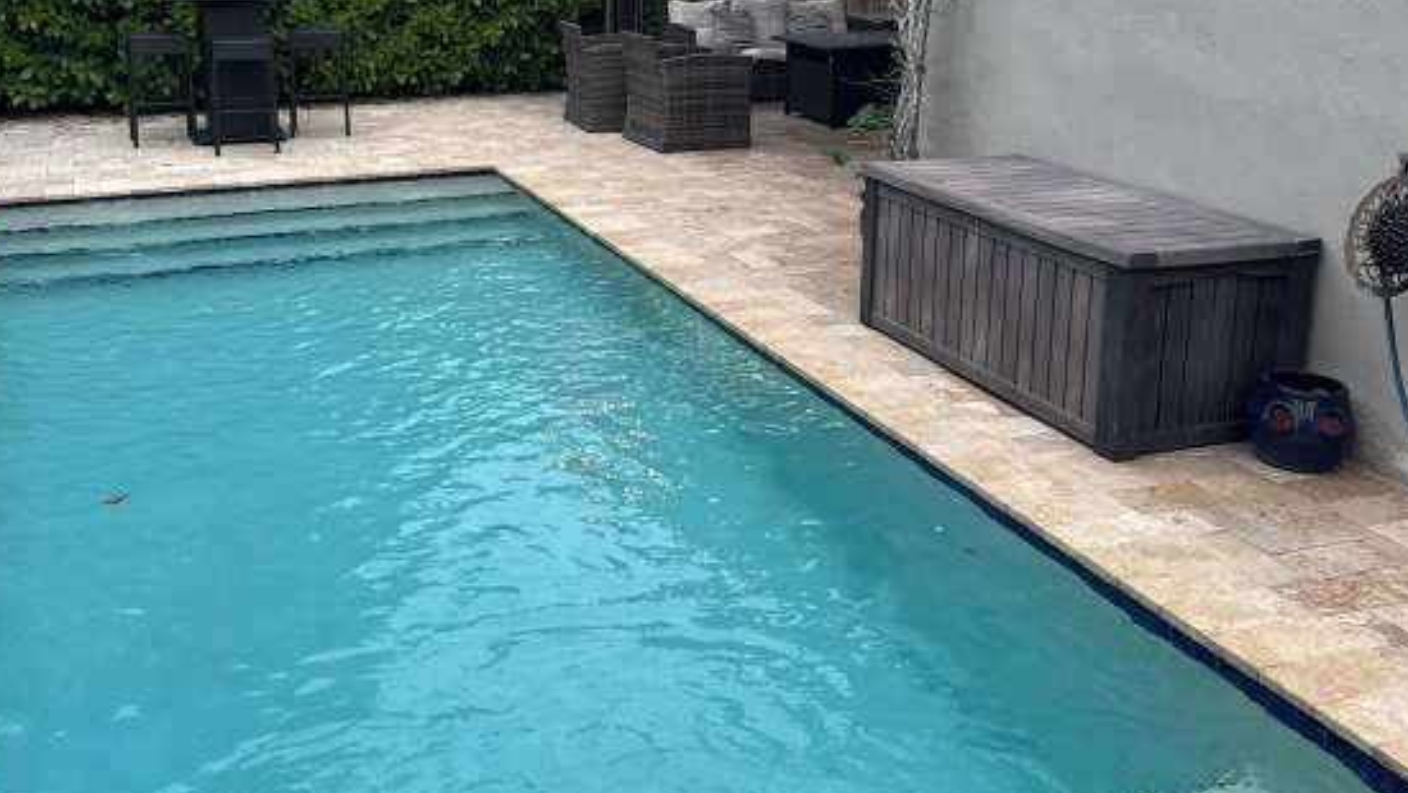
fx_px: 1419
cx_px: 622
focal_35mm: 38
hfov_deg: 52.6
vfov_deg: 30.6
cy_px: 187
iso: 125
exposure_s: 1/63
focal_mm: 6.76
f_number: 1.78
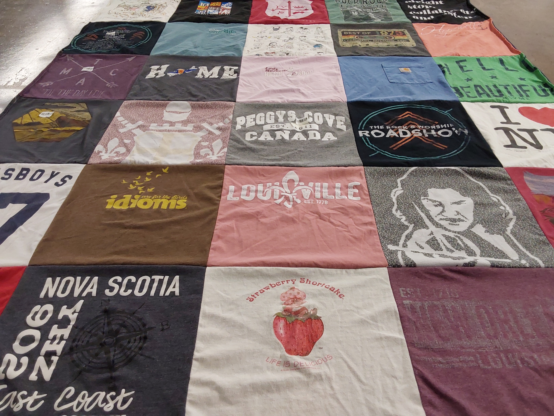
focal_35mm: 28
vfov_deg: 49.7
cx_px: 277
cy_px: 208
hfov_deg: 63.4
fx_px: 448
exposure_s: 1/60
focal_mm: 2.91
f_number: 1.9
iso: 100
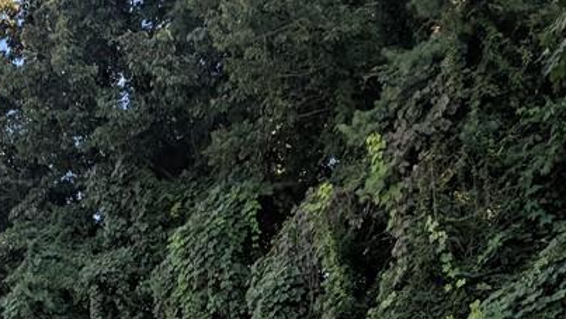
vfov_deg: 15.2
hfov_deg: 28.4
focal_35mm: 72
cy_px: 514
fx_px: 1081
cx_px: 73
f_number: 2
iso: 50
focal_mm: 4.67
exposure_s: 1/739
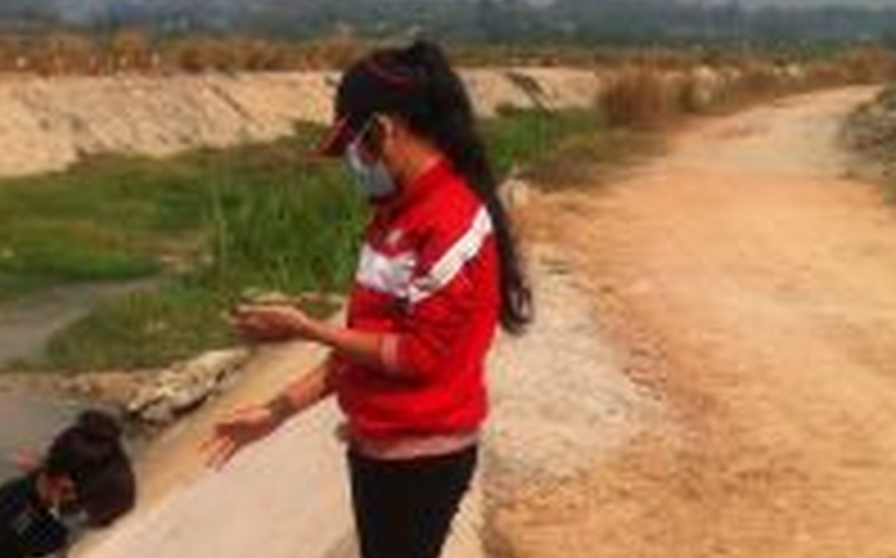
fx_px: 2269
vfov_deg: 13.9
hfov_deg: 22.1
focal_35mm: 93
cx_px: 207
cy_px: 484
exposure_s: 1/2155
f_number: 2.8
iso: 80
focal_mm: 3.85
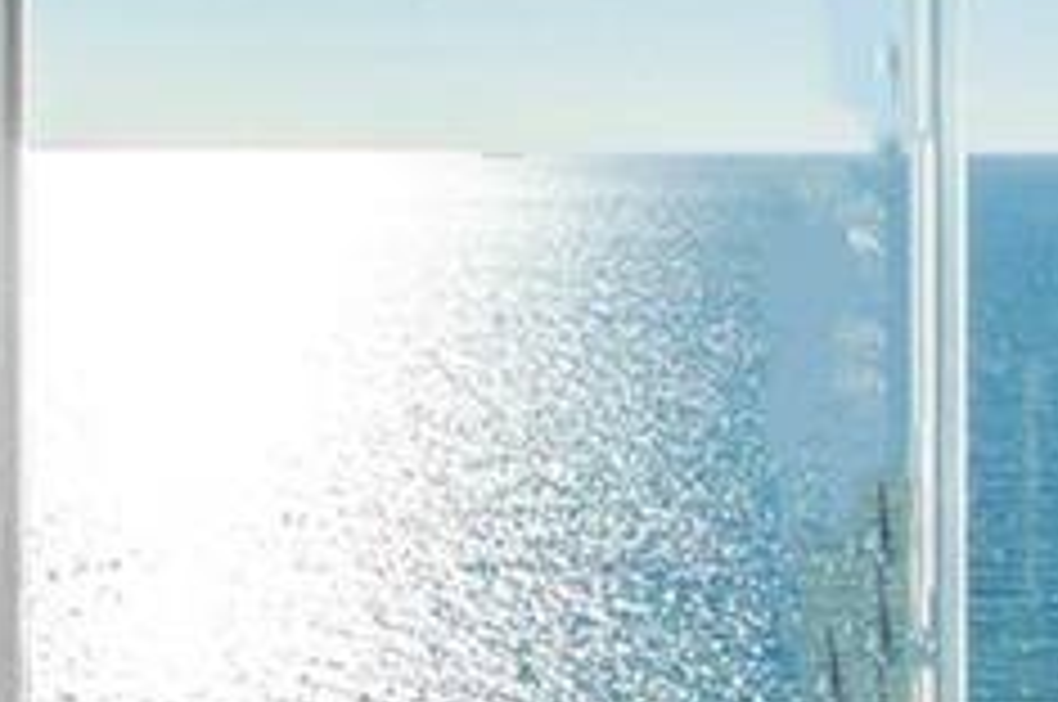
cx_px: 1094
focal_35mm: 112
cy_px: 176
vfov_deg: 12.1
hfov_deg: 17.7
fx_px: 3299
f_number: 10
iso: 250
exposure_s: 1/640
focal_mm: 11
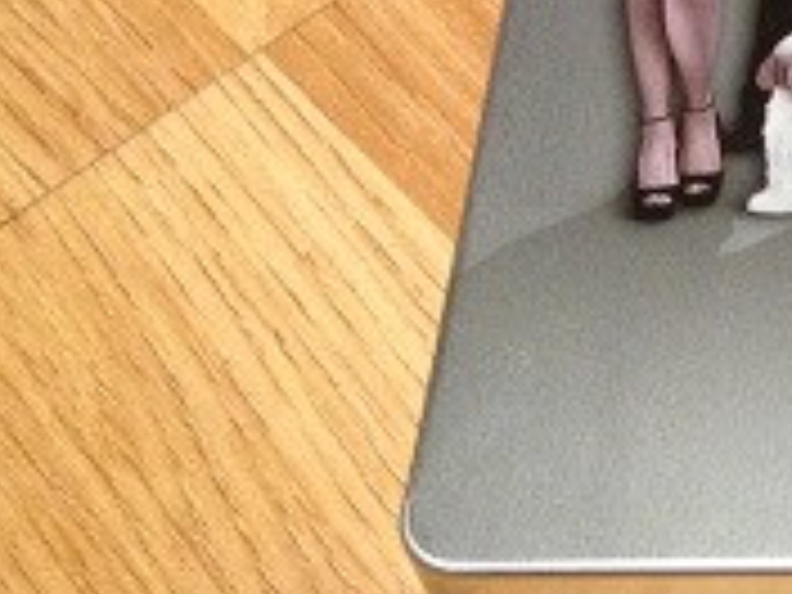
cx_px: 1292
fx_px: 2906
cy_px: -90
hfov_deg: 14.2
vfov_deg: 11.5
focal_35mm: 127
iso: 250
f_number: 2.4
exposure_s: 1/20
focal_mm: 4.28
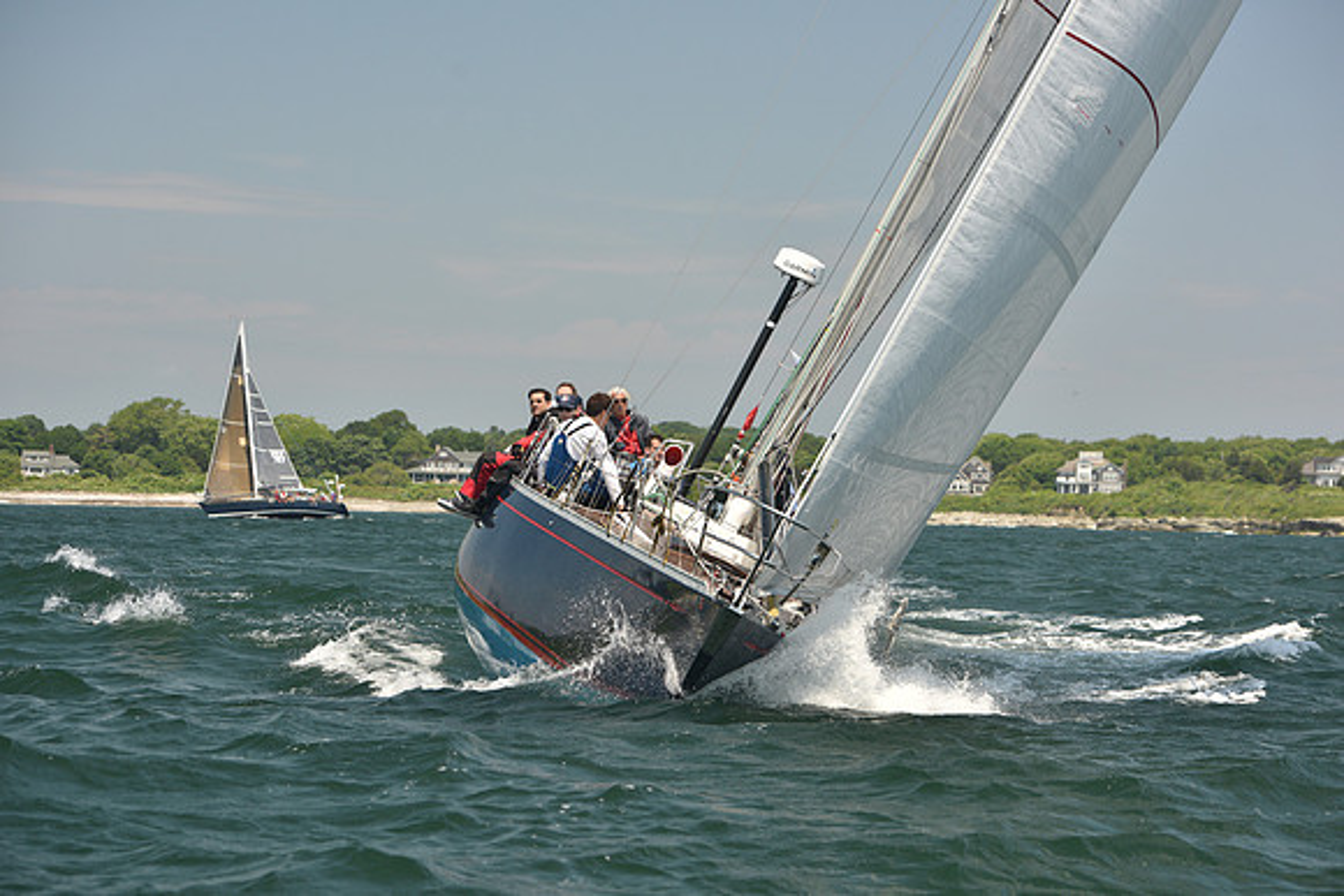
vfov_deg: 15.2
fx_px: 3361
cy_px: 448
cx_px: 672
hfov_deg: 22.6
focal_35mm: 90
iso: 250
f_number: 5
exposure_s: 1/640
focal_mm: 90
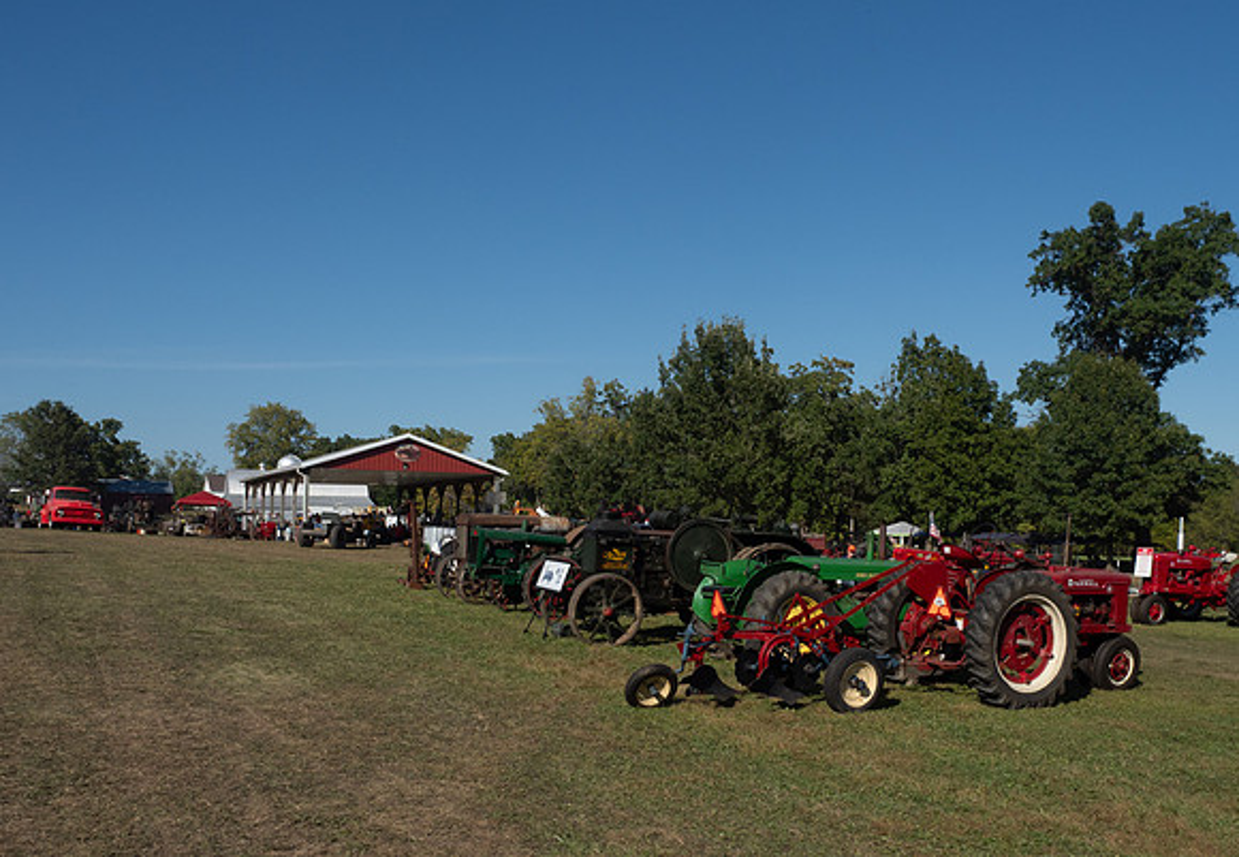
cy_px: 576
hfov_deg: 58.9
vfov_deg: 42.3
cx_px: 725
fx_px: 1089
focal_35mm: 31
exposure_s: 1/800
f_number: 7.1
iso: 200
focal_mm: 12
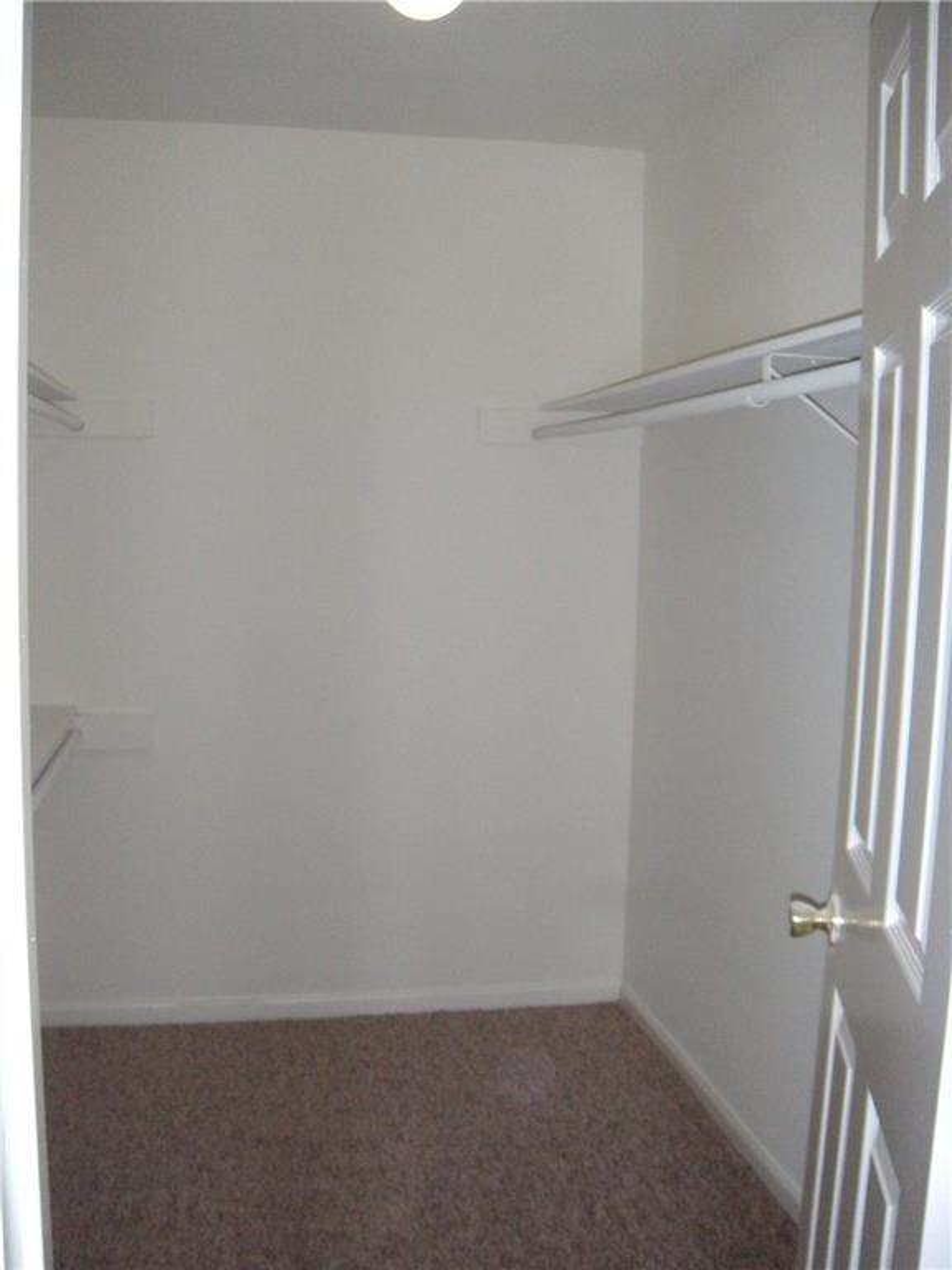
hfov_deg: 40.7
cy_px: 635
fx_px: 1283
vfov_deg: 52.6
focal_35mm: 35
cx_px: 476
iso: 400
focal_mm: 5.9
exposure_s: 1/60
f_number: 3.8
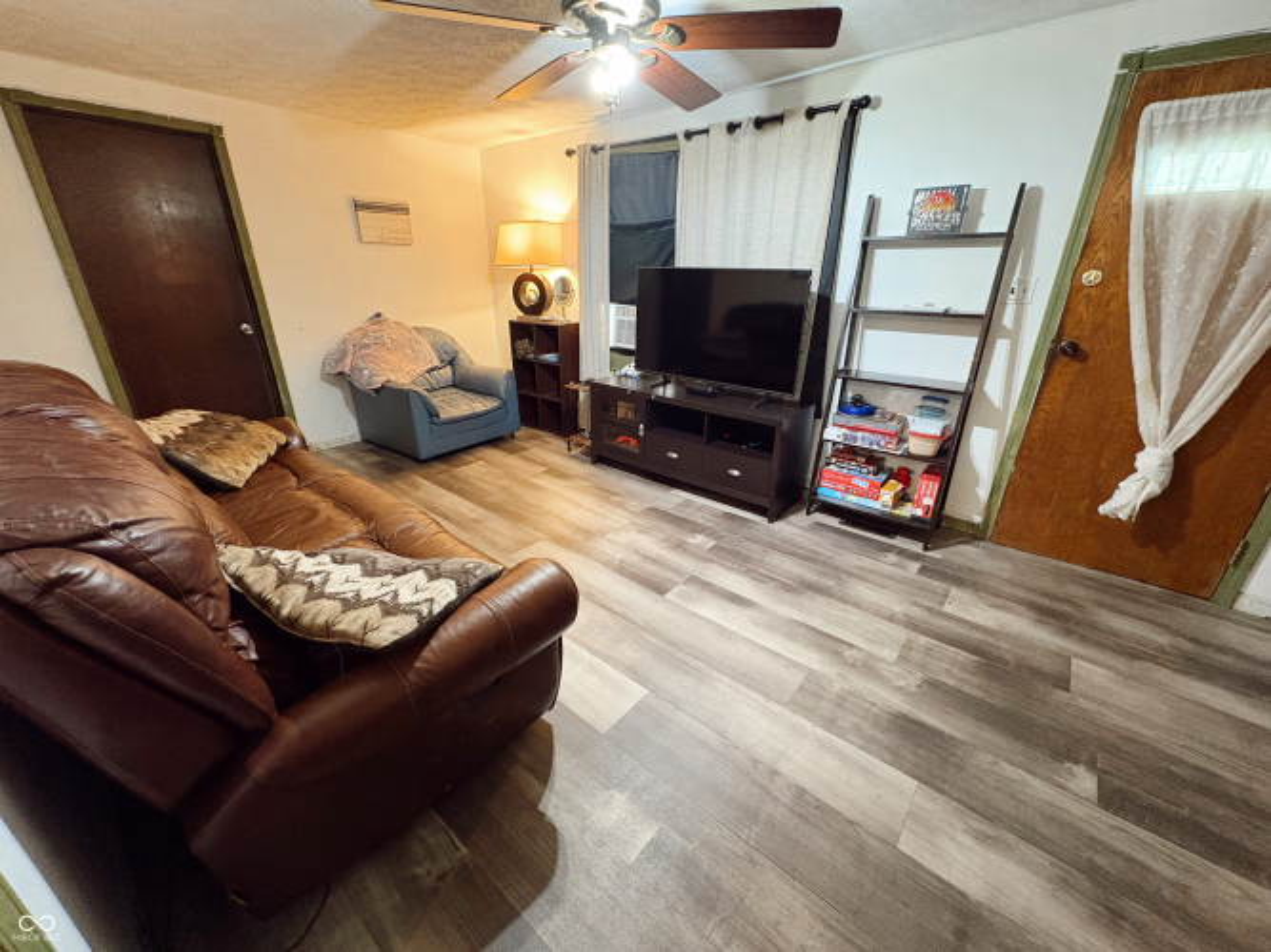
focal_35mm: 14
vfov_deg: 85.7
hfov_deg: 102.1
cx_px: 636
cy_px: 476
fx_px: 514
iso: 640
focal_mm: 2.22
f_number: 2.2
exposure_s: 1/40
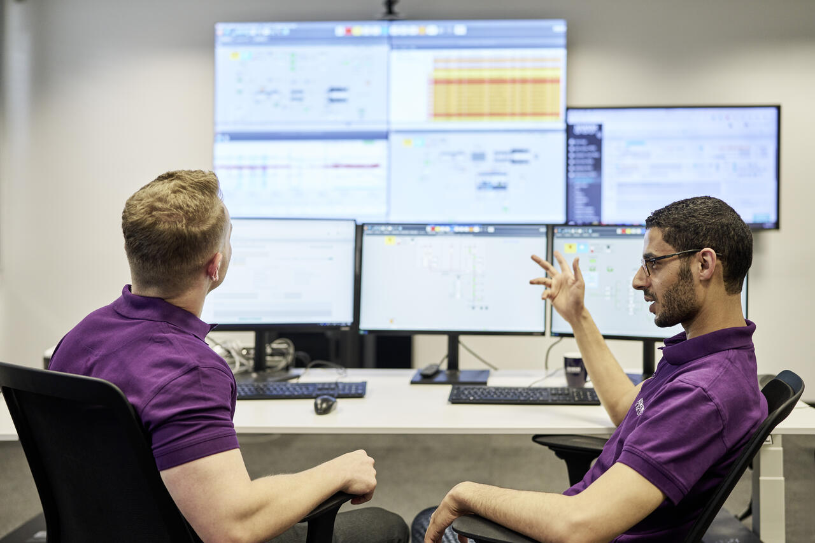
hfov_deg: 54.4
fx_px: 792
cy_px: 272
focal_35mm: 35
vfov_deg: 37.8
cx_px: 408
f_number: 1.8
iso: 500
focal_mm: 35
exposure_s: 1/250
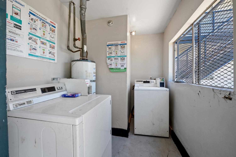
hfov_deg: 104.3
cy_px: 78
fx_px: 92
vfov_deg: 81.1
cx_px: 118
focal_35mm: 14
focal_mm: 14
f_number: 9
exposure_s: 1/10
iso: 250
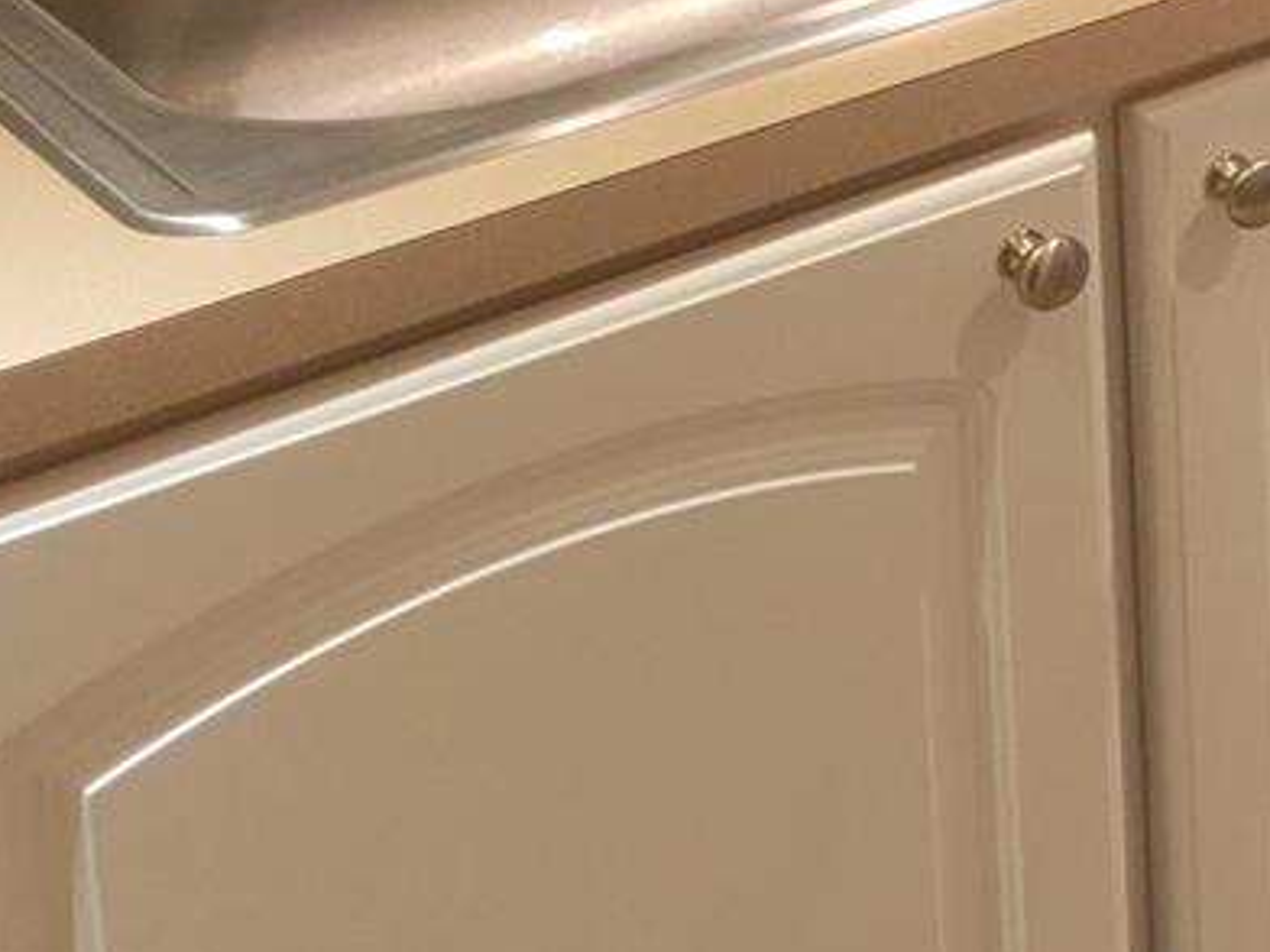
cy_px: -790
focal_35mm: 106
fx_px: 3889
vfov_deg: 12.7
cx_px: 2320
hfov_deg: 15.7
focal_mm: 5.4
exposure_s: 1/60
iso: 160
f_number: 1.8
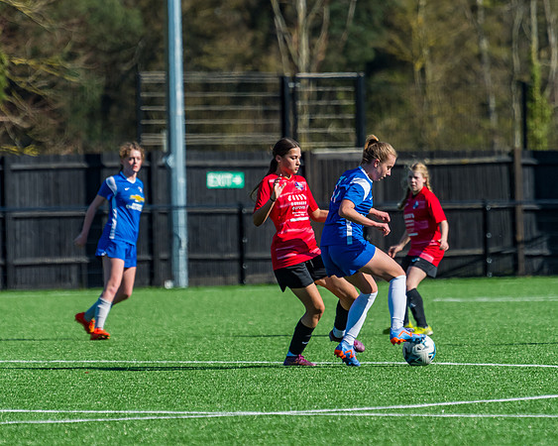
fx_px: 7099
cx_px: 286
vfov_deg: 3.6
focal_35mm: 430
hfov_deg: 4.5
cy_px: 272
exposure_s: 1/2500
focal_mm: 280
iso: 400
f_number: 5
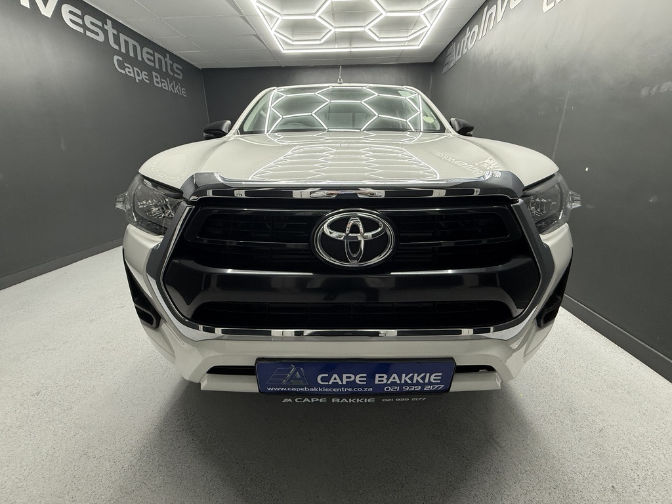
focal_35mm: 14
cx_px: 336
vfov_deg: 85.7
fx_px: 272
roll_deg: +0.8
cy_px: 252
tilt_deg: -18.2
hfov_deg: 102.1
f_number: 2.2
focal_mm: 2.22
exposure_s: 1/100
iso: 200
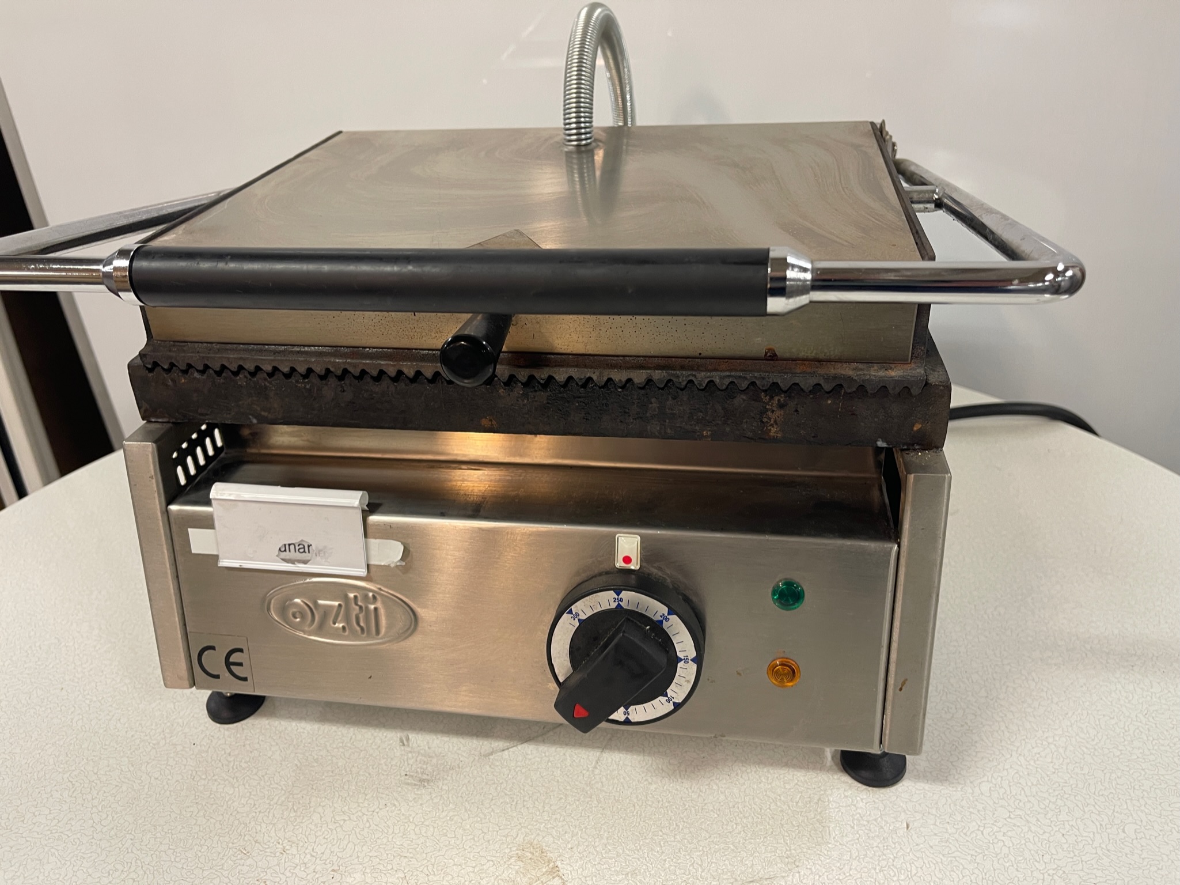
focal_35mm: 26
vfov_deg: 53.0
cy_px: 442
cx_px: 590
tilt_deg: -32.6
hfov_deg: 67.3
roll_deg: +5.3
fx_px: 886
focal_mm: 5.1
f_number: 1.6
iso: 125
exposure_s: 1/50
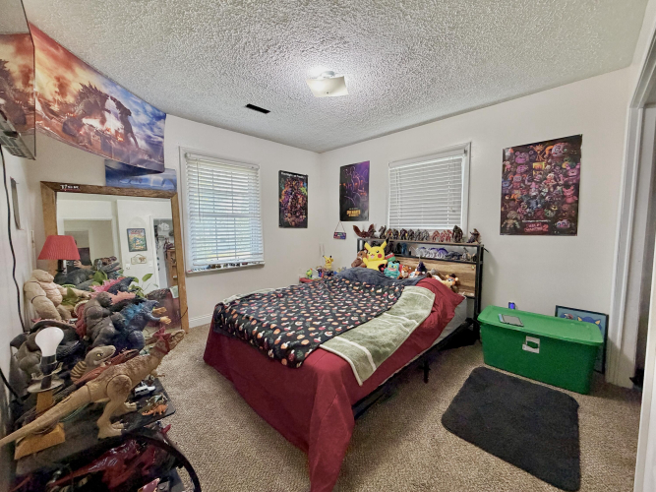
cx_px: 328
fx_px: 265
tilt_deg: -5.1
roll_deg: +0.8
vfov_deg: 85.7
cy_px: 246
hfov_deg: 102.1
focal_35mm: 14
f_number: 2.2
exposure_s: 1/60
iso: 400
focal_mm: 2.22
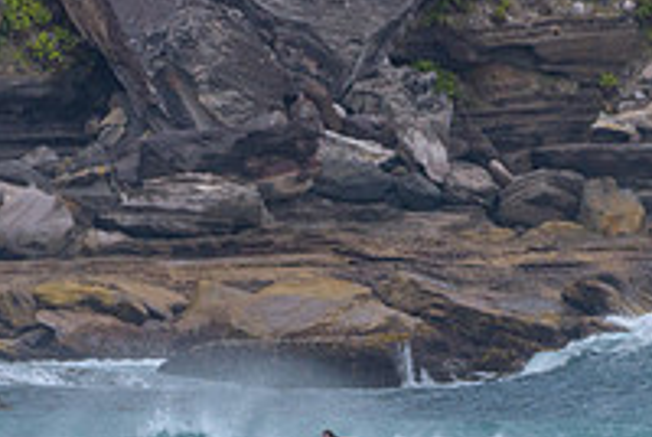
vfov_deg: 0.8
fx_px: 32176
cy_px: 503
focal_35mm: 1774
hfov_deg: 1.2
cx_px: 333
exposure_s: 1/2000
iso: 360
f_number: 5.6
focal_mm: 500
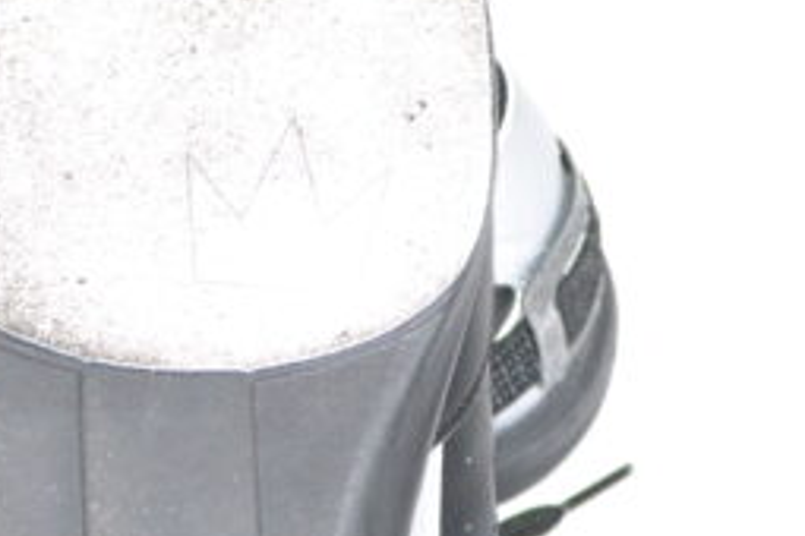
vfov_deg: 5.5
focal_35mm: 249
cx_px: 158
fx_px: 5556
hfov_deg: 8.3
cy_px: 407
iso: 2000
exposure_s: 1/60
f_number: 4
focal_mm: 55
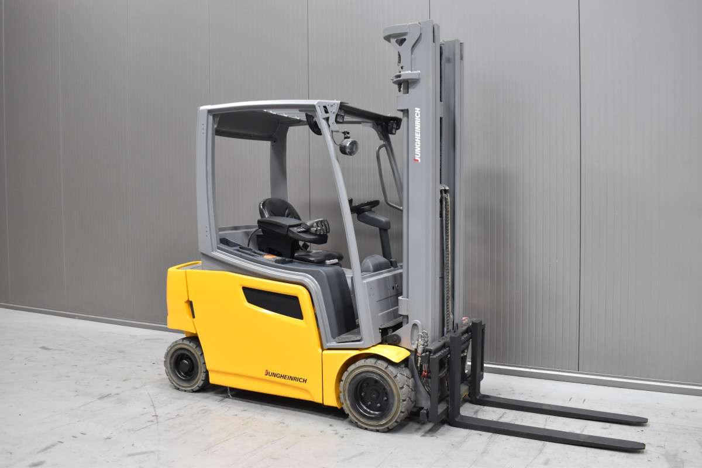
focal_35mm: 30
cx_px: 351
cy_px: 234
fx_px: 585
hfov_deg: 61.9
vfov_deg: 43.6
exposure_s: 1/30
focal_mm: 20
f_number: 5
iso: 1600
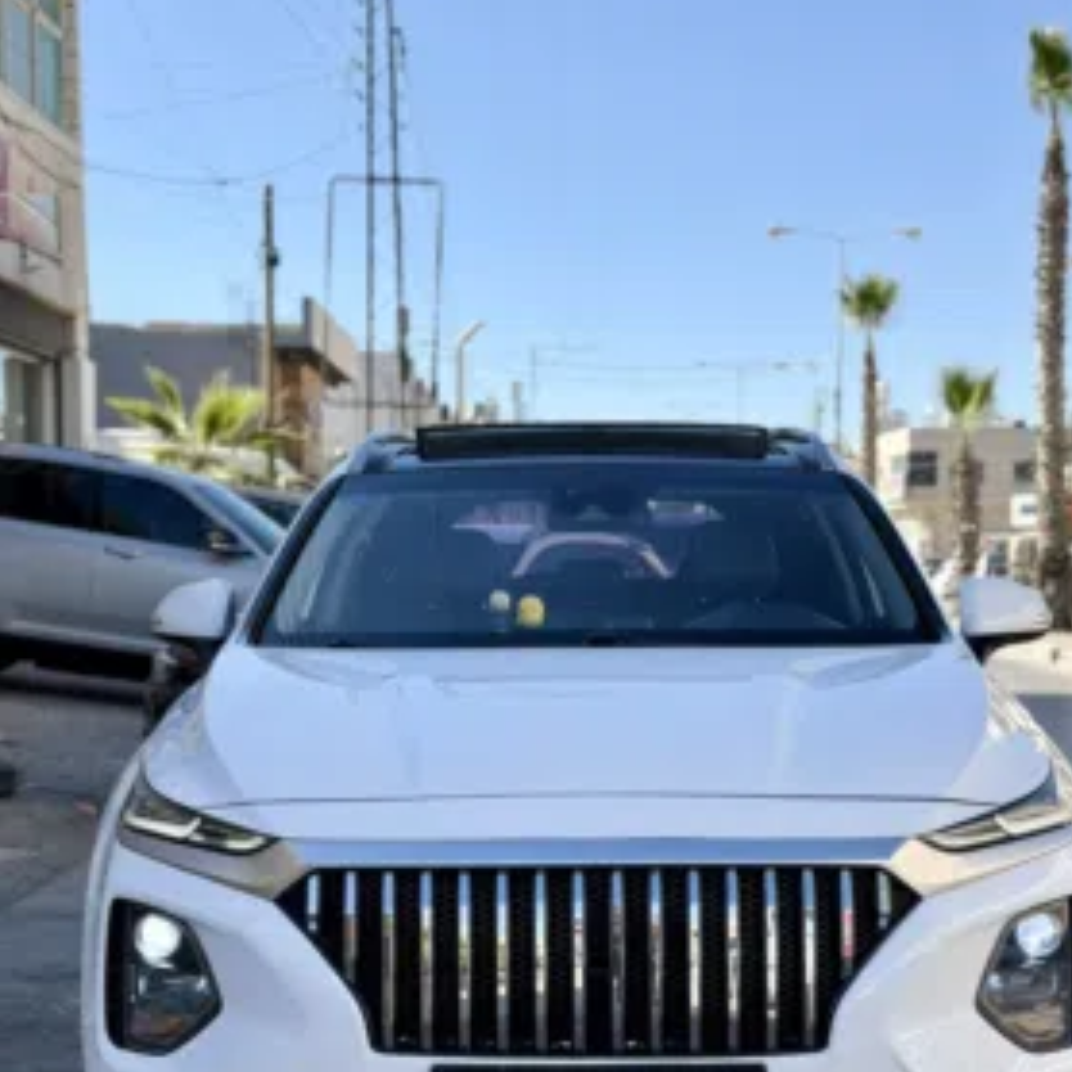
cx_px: 575
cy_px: 690
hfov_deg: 28.1
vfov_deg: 28.0
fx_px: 2137
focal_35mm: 61
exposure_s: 1/3704
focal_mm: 6.76
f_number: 1.78
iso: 80
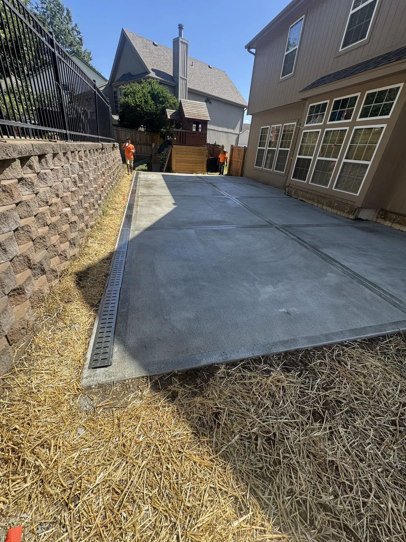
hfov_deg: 85.7
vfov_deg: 102.1
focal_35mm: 14
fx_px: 219
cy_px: 271
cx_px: 203
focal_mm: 2.22
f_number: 2.2
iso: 40
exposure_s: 1/669
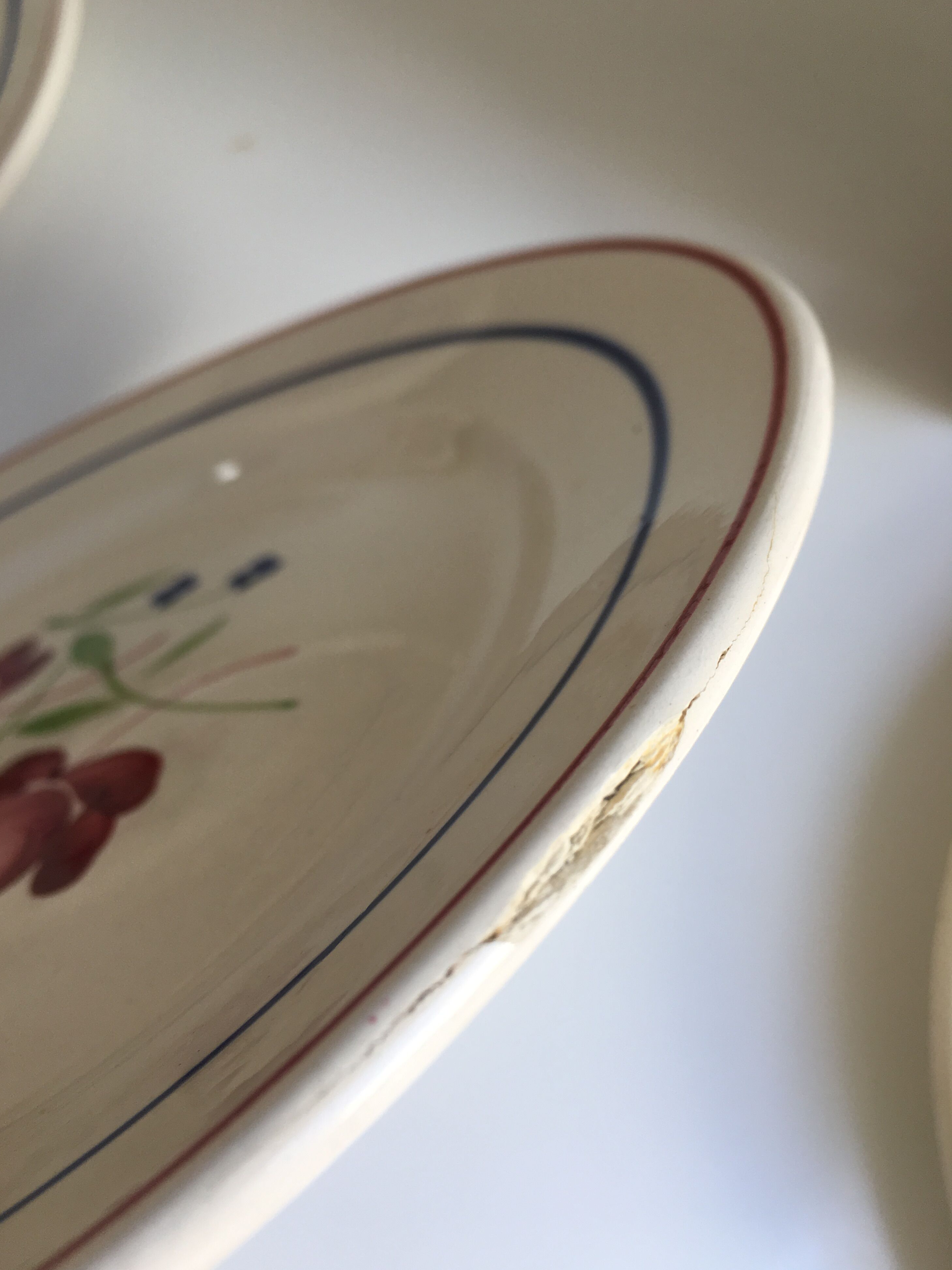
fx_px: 1100
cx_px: 462
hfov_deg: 46.8
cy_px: 629
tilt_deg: -71.2
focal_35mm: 30
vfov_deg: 60.0
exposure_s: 1/100
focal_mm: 4.15
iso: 40
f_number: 2.2
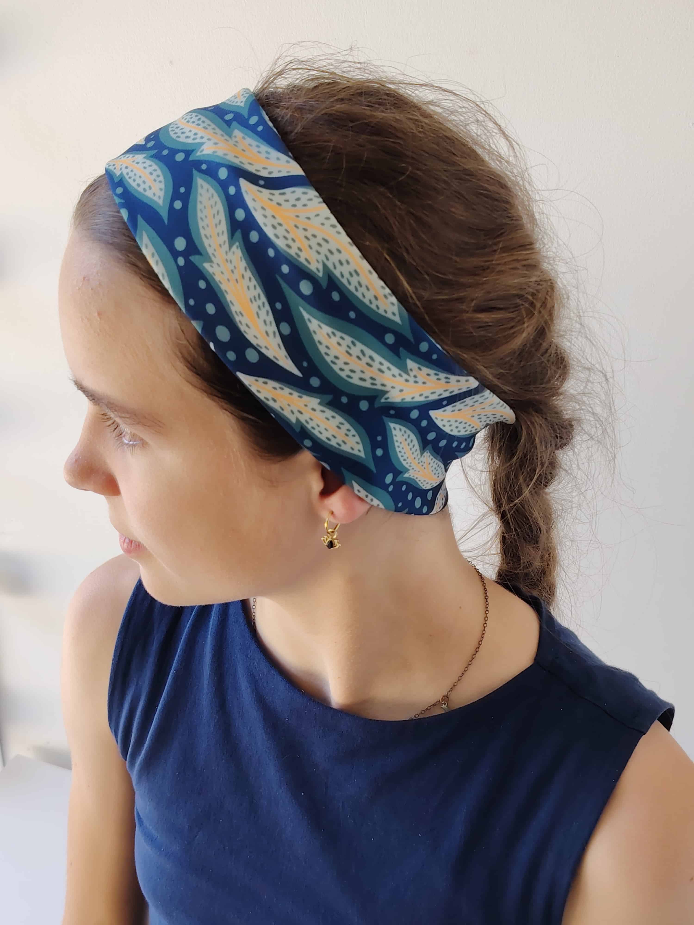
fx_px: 1283
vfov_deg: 39.7
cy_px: 462
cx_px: 347
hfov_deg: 30.3
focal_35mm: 48
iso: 131
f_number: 1.75
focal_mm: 5.25
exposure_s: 1/60
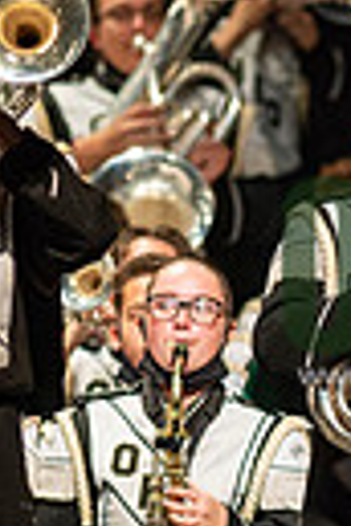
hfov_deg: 1.3
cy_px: 290
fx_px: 15297
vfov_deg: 2.0
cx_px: 463
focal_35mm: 1046
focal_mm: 300
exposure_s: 1/500
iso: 3200
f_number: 2.8
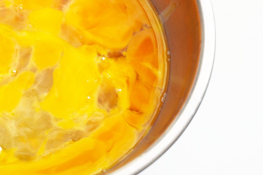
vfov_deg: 11.1
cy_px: 65
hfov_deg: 16.5
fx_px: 898
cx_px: 32
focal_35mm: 123
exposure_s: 1/10
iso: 100
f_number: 11
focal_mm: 70
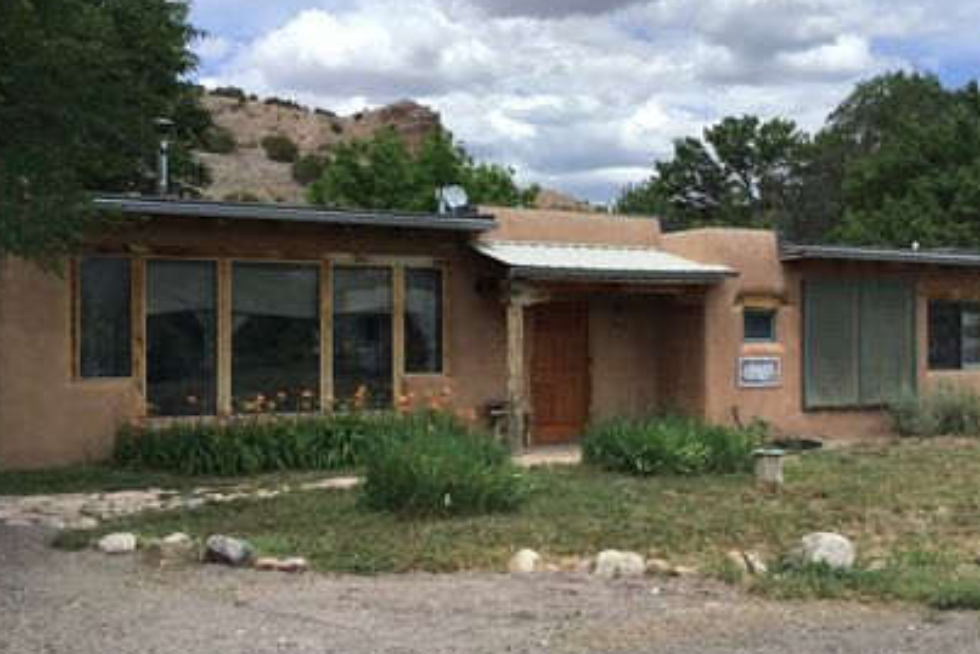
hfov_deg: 48.4
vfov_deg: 33.4
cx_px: 496
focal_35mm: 40
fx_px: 1089
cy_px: 327
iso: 25
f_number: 2.4
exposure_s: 1/1538
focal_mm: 3.3
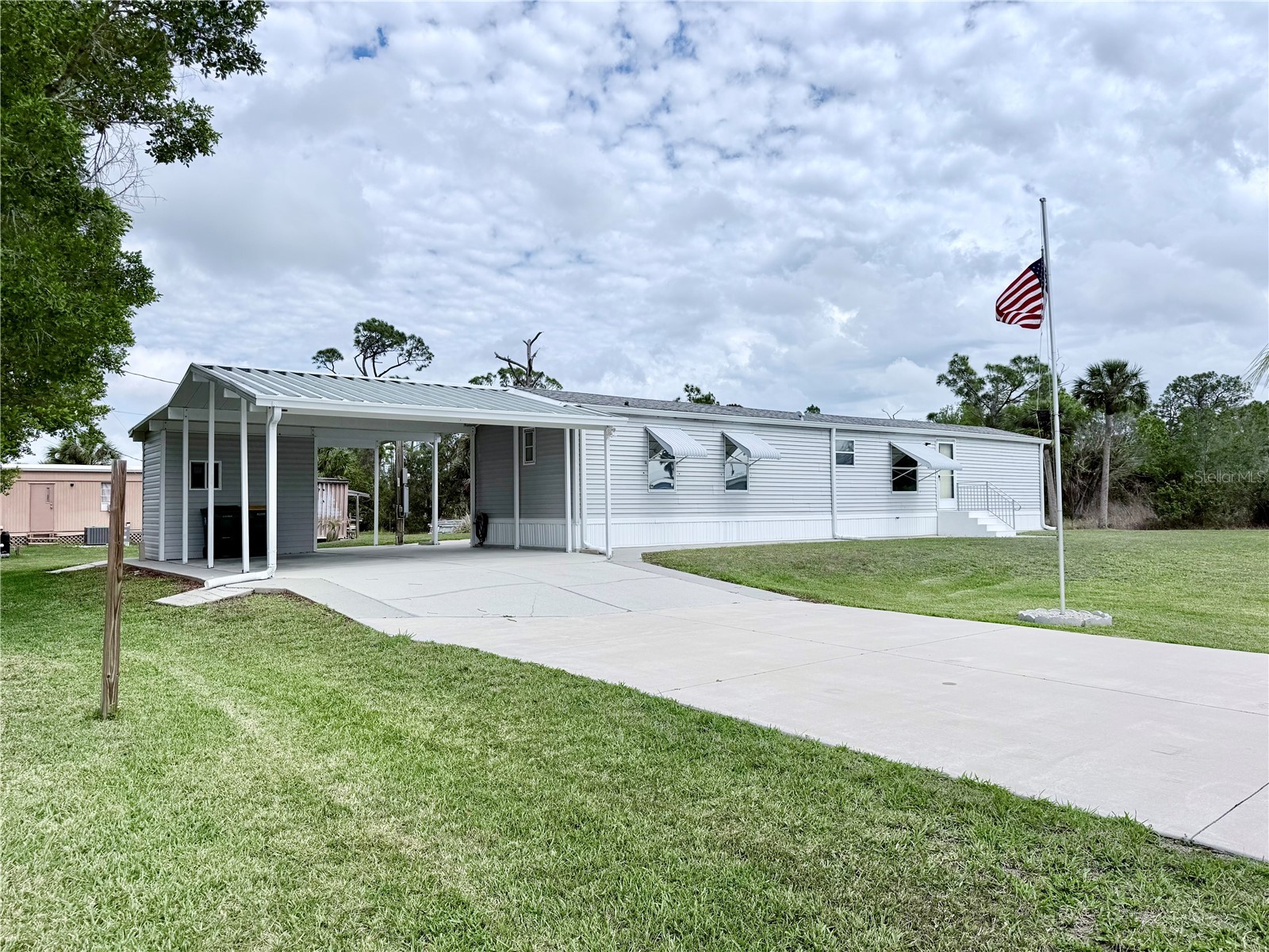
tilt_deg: +2.6
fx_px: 880
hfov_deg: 71.6
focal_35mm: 24
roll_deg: -0.2
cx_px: 634
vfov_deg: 56.8
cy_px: 476
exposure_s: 1/10309
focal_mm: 6.76
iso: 80
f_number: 1.78
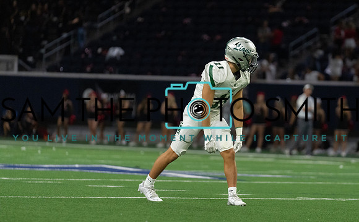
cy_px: 97
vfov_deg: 5.0
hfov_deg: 8.1
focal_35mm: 259
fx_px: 2524
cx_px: 227
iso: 5000
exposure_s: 1/1250
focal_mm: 200
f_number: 3.2
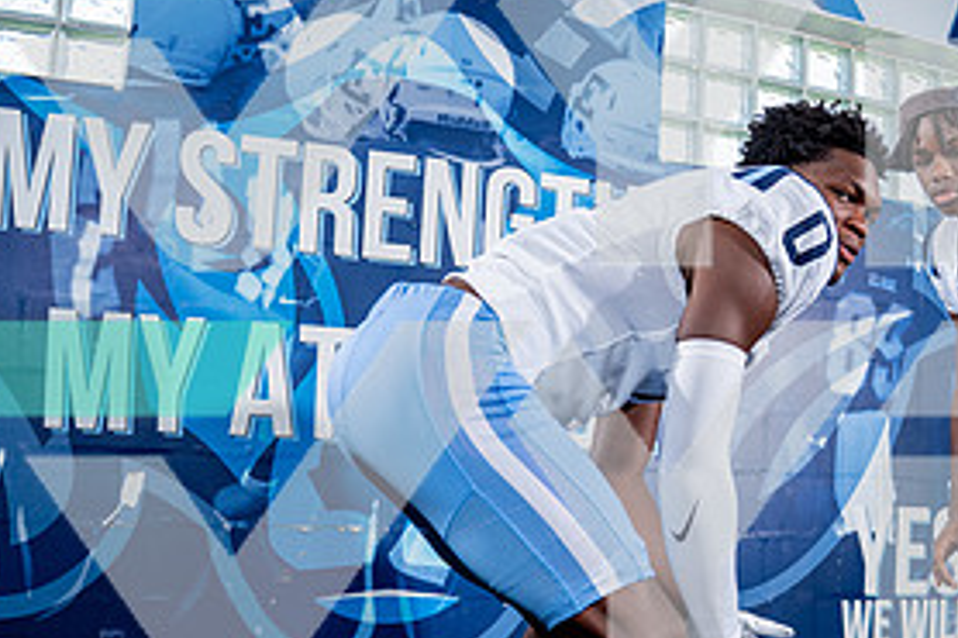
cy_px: 505
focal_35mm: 42
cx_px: 810
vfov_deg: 31.1
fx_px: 1117
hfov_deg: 43.5
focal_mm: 20
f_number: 4
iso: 100
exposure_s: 1/250
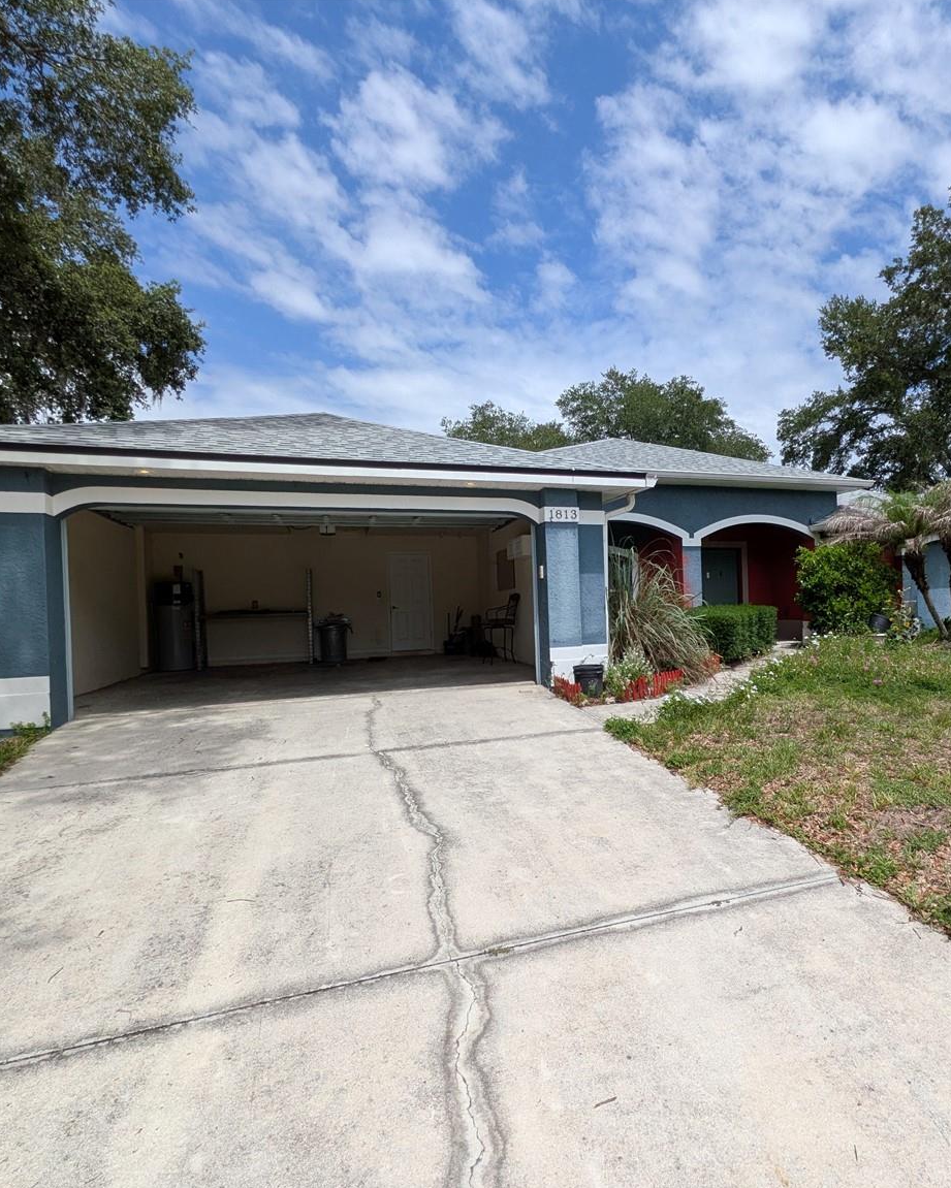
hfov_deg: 70.1
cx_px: 575
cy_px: 614
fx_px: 668
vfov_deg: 83.3
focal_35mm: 19
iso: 53
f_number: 2.2
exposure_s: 1/2469
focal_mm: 1.85
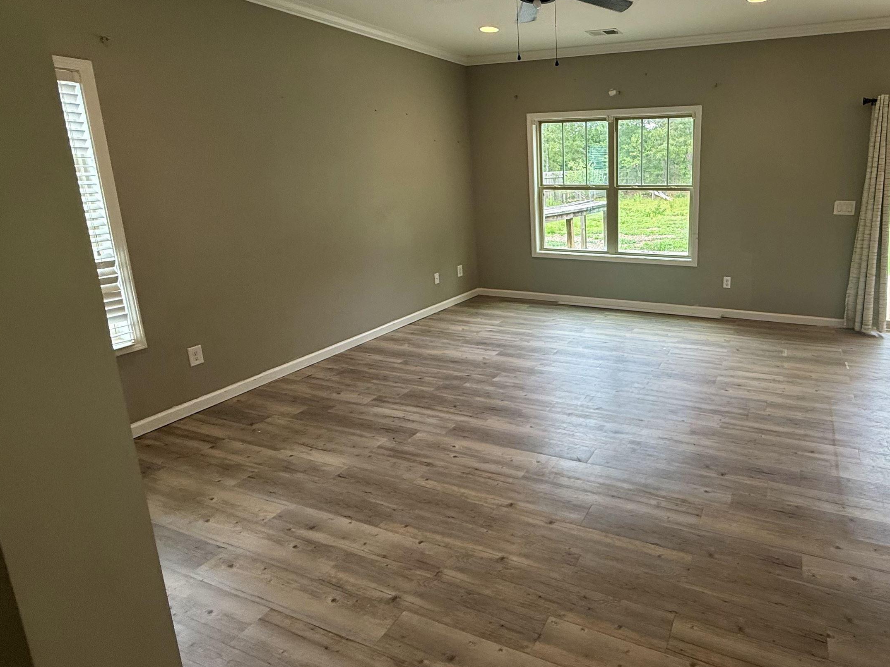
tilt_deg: -10.7
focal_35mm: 20
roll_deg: +0.2
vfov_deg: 65.4
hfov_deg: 78.6
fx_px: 514
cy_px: 269
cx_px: 605
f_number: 2.2
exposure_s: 1/120
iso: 100
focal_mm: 2.22
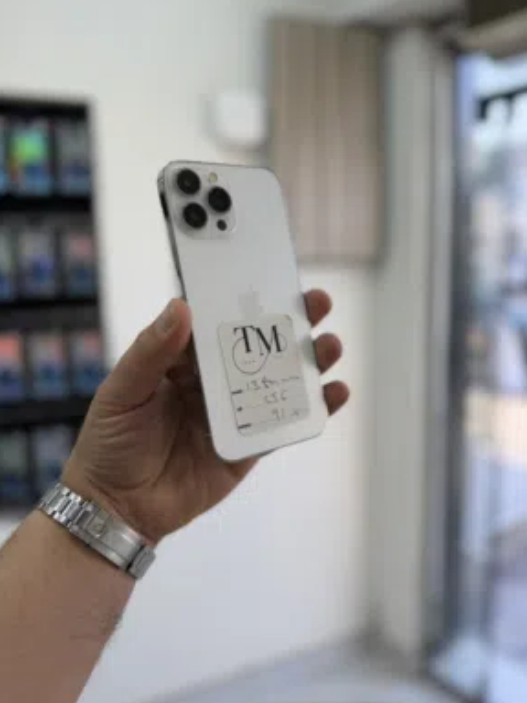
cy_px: 342
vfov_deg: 69.4
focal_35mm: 25
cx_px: 271
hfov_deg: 54.9
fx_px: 507
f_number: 1.78
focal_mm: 6.76
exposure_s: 1/464
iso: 100
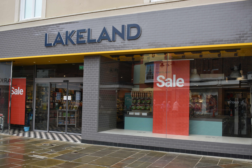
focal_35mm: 38
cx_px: 126
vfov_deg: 35.5
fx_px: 262
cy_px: 84
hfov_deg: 51.3
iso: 200
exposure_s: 1/250
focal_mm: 25
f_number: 5.6
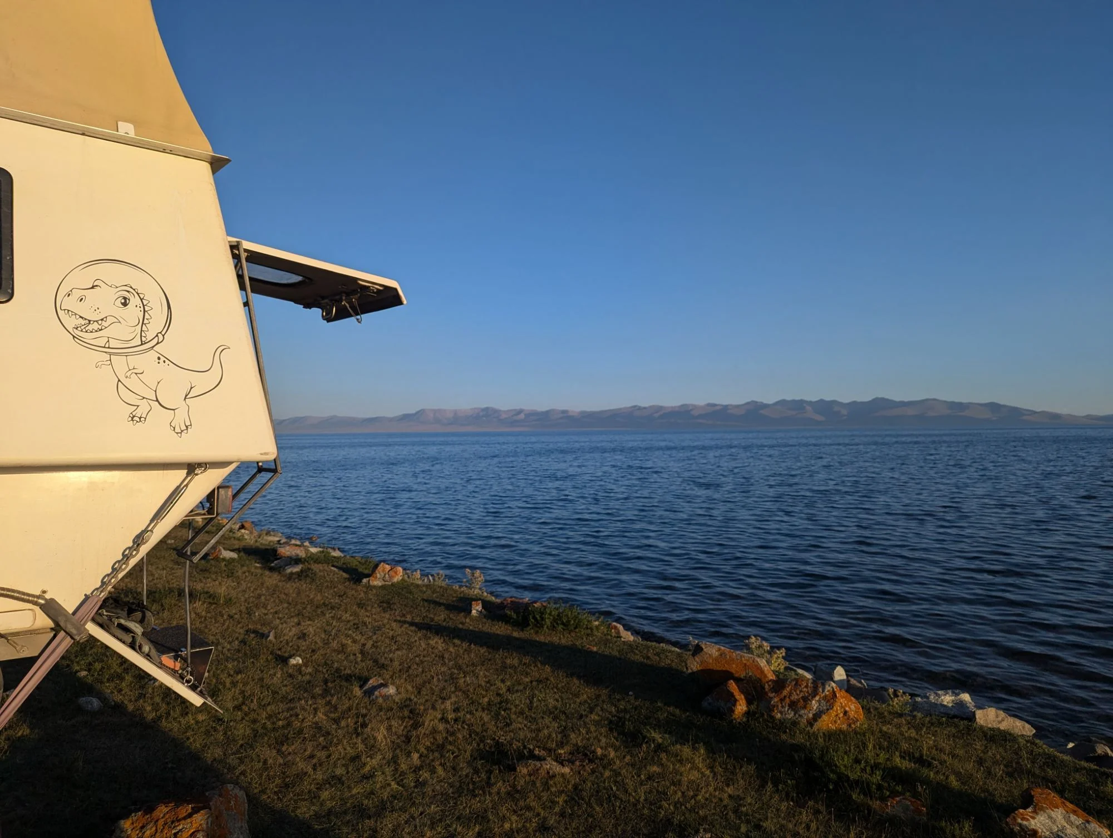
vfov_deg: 56.9
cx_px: 556
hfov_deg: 71.5
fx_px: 773
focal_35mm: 24
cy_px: 419
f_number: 1.85
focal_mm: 6.81
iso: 60
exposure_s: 1/3333
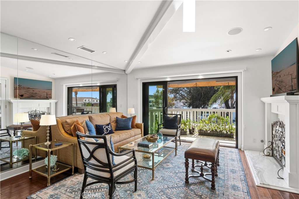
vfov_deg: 67.3
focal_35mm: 18
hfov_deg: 90.0
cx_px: 150
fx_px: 149
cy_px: 100
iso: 160
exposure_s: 1/15
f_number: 9
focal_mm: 18
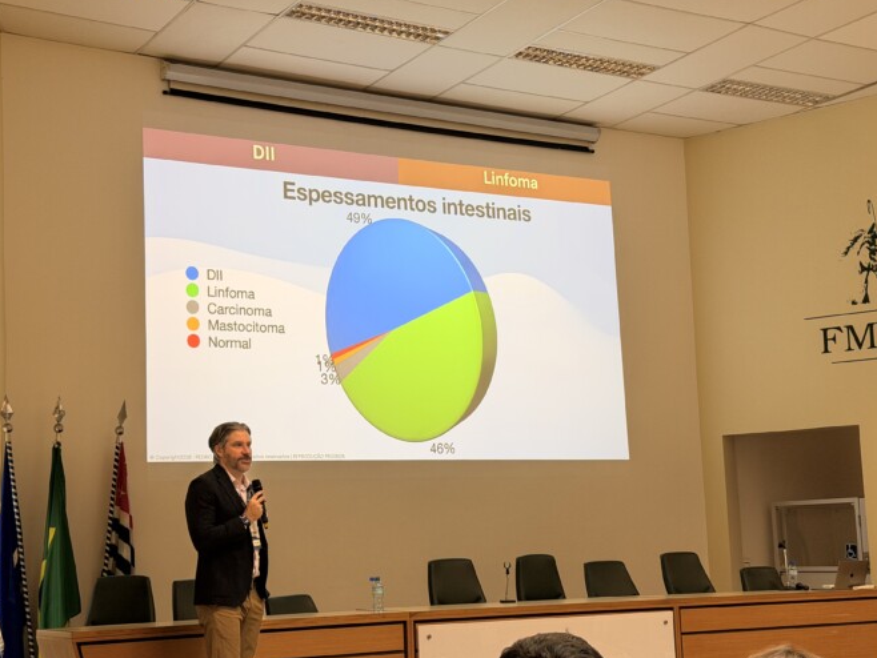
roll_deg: +1.9
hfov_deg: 34.3
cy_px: 365
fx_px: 1419
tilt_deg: +7.9
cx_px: 399
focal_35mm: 56
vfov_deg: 26.1
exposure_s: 1/60
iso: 100
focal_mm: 6.76
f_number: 1.78
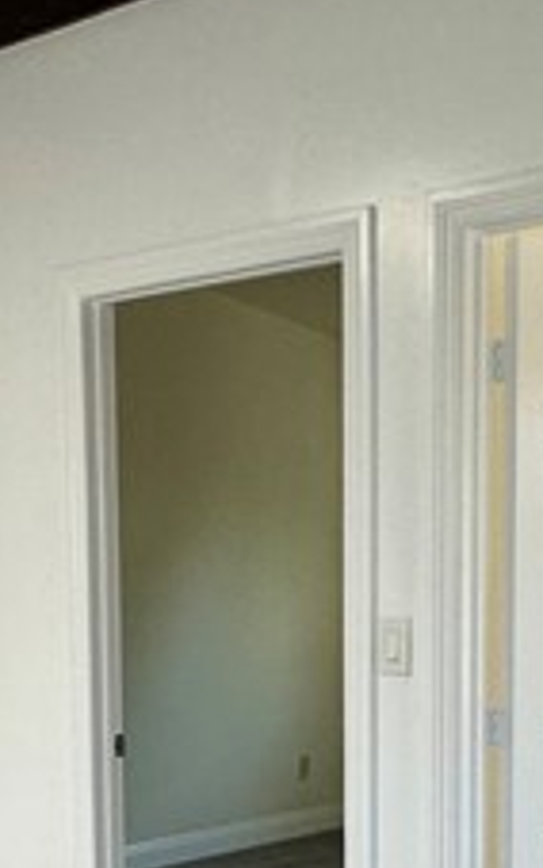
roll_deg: +1.2
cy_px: 746
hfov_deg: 19.1
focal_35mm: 67
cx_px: 46
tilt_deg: -7.2
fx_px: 1585
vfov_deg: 29.6
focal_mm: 2.22
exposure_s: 1/120
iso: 250
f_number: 2.2
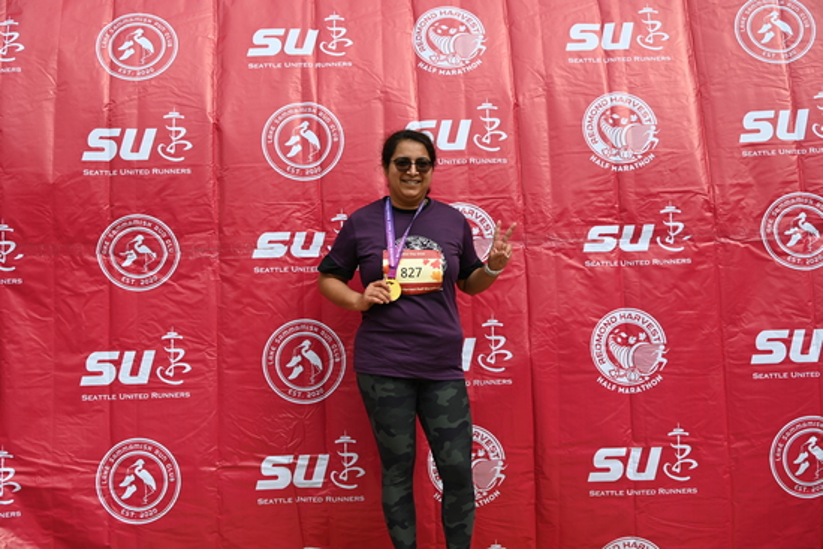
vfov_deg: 24.6
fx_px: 1258
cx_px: 412
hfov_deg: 36.2
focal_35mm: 55
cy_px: 274
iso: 110
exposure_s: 1/250
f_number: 5.6
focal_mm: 55
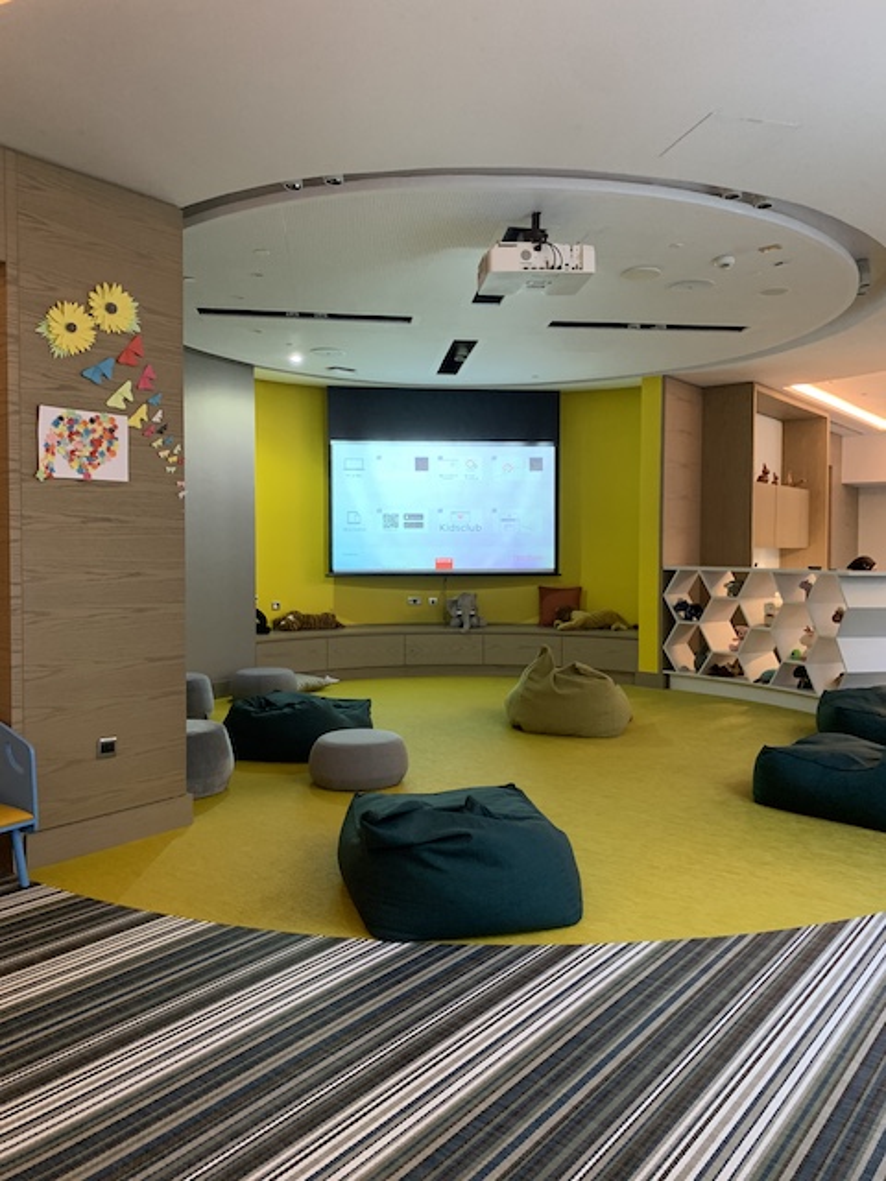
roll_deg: +0.3
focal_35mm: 26
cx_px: 443
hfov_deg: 53.1
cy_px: 590
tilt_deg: -0.8
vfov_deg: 67.3
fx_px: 887
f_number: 1.8
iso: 320
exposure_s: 1/33
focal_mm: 4.25
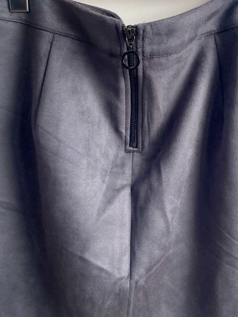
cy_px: 140
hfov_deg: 26.0
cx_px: 143
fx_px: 513
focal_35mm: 56
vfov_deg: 34.3
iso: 80
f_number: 1.8
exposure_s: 1/114
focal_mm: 3.99
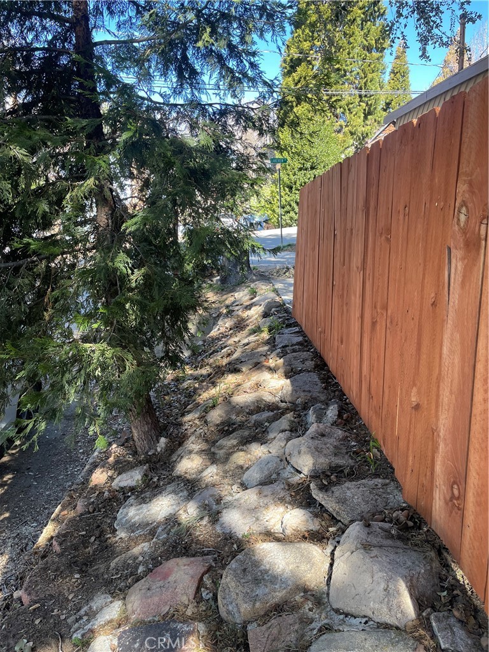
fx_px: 490
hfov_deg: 53.1
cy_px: 326
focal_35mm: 26
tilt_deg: -10.5
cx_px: 244
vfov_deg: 67.3
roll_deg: -0.9
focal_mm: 4.2
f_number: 1.6
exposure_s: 1/177
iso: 32
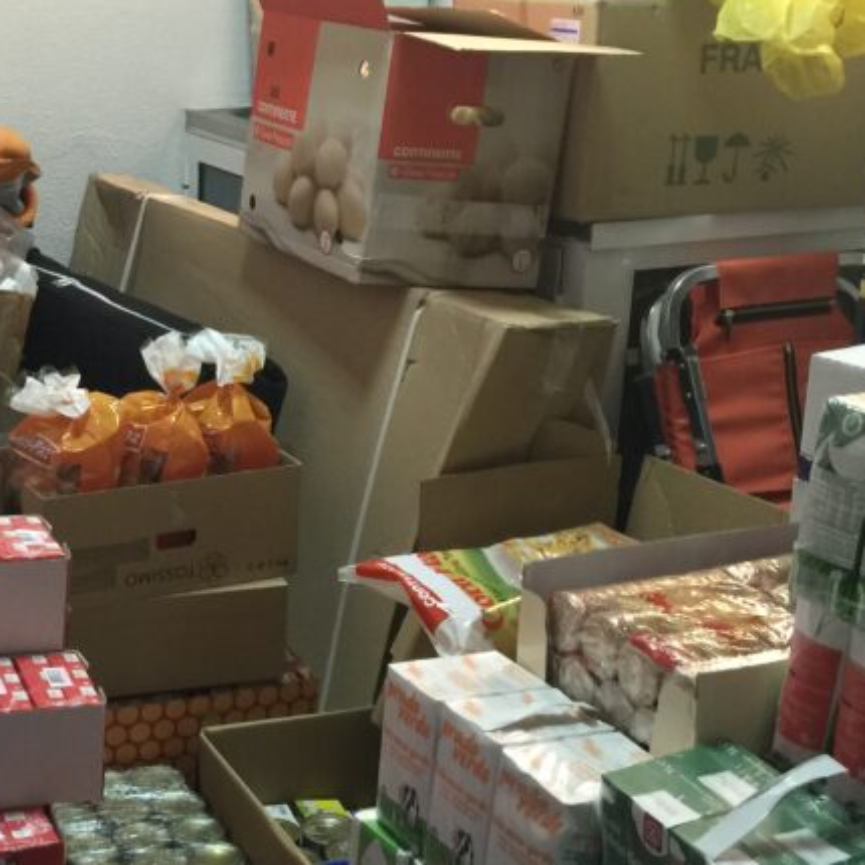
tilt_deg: -20.5
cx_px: 169
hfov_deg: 27.6
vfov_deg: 28.0
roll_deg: -0.7
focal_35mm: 61
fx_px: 1725
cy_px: 559
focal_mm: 4.15
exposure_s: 1/17
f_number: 2.2
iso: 125
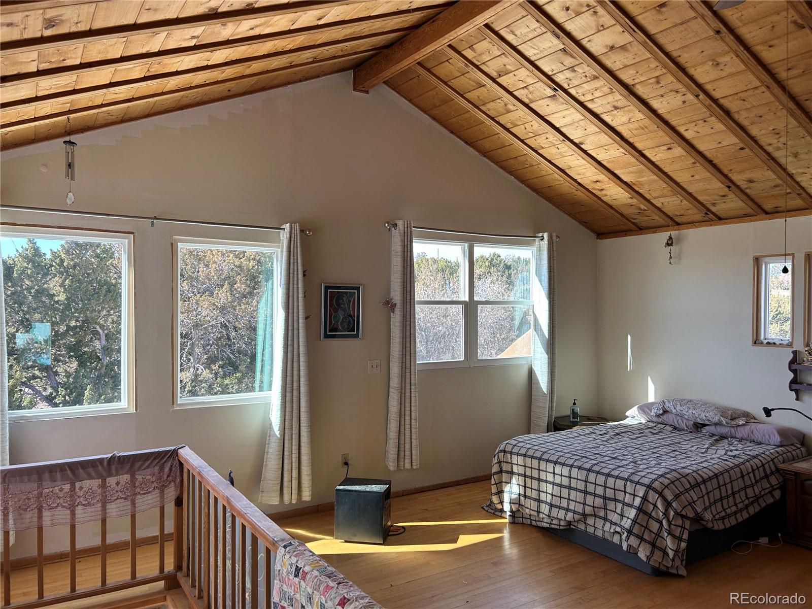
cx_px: 406
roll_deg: +0.2
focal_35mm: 26
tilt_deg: -2.7
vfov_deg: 53.1
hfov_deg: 67.3
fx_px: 610
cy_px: 304
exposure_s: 1/367
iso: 50
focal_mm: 5.7
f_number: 1.5
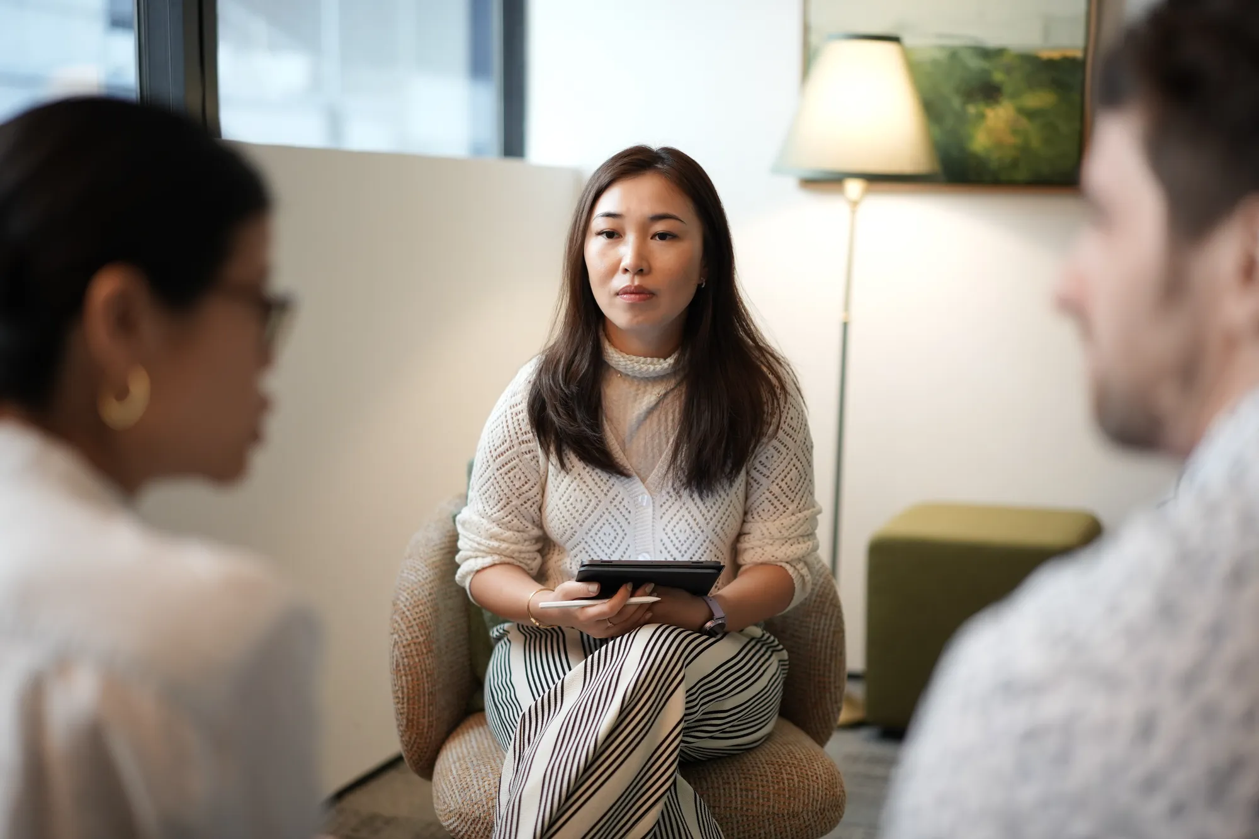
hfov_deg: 39.6
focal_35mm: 50
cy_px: 420
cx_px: 630
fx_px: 1748
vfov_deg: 27.0
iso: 640
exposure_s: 1/200
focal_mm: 50
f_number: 1.4
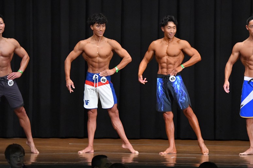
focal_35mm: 225
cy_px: 84
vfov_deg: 6.1
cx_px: 126
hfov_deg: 9.2
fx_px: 1580
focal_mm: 150
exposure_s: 1/400
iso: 8000
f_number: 5.6
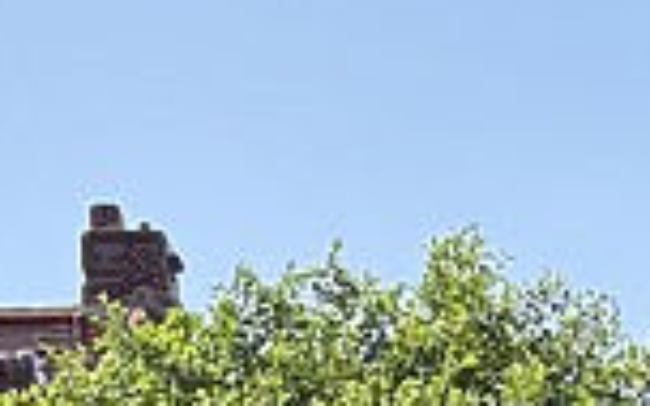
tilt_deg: -1.2
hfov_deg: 10.9
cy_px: 1684
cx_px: 783
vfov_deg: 5.8
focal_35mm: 188
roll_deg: -1.0
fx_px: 3330
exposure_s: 1/1196
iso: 64
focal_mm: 5.96
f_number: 1.6
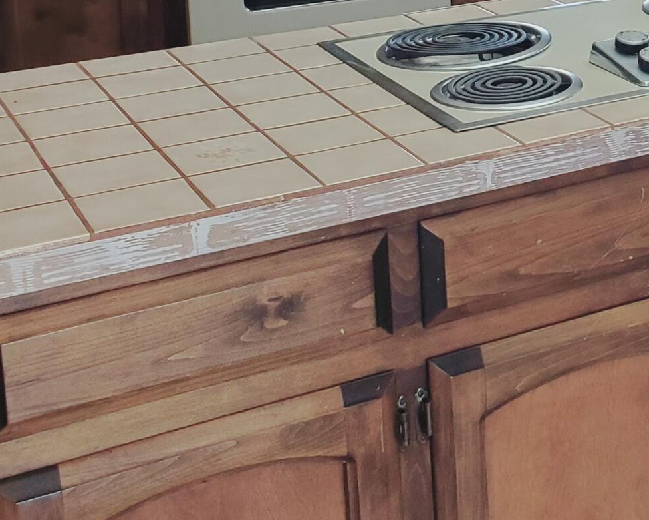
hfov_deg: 22.0
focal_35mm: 78
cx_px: 841
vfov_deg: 18.7
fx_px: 1498
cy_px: -98
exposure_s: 1/120
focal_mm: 4.3
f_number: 2.4
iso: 200
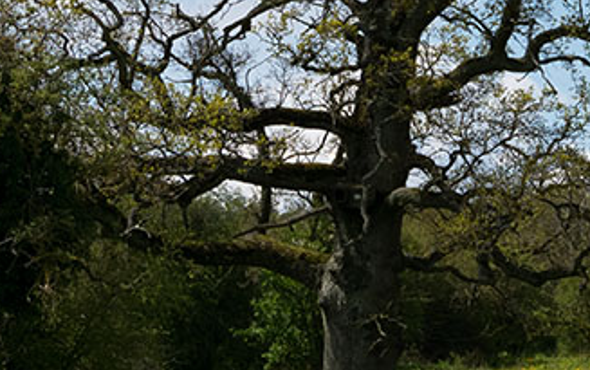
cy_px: 25
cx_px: 536
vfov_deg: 6.6
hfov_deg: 10.5
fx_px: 3203
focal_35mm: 199
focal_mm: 30
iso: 200
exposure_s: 1/1600
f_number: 5.6
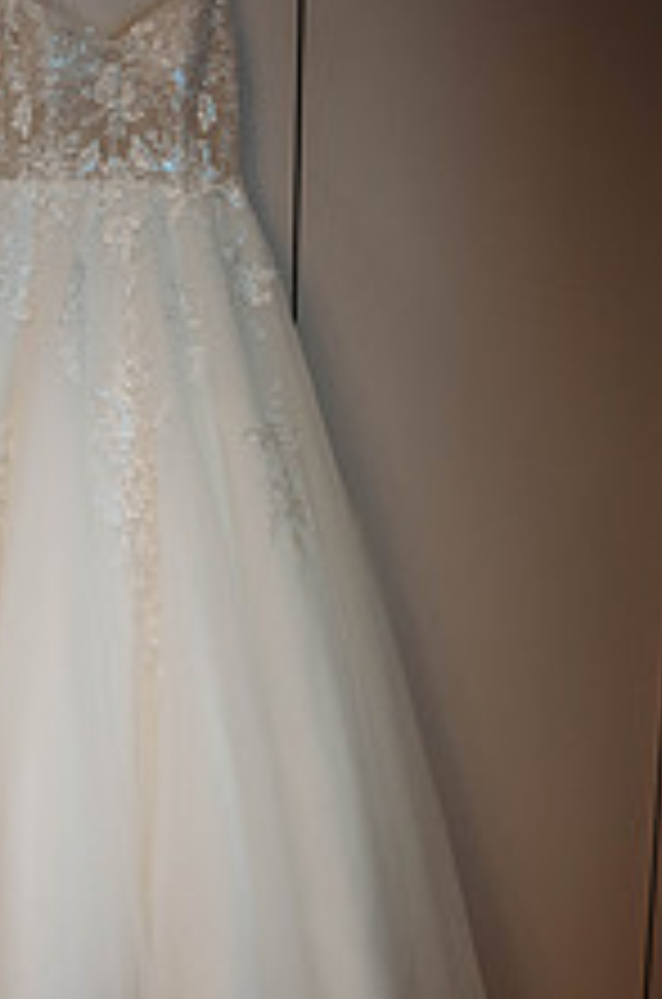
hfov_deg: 18.9
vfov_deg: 28.4
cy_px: 608
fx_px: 1967
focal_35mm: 71
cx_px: 146
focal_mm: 35
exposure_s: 1/500
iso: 400
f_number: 1.8
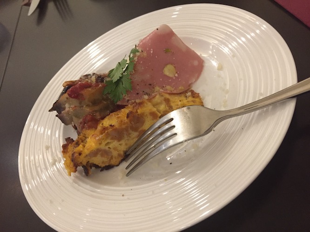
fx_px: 260
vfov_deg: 48.3
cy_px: 116
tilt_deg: -46.4
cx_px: 155
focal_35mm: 29
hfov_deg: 61.6
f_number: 2.2
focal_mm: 4.15
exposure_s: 1/20
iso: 250
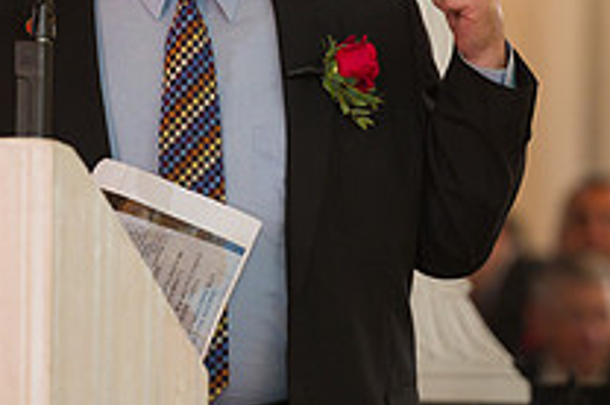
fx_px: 9440
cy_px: -32
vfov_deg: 2.5
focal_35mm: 558
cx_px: 205
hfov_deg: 3.7
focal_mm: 200
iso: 1000
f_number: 3.2
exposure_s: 1/125
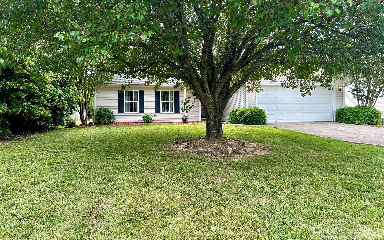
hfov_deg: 66.5
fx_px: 293
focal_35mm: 28
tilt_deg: +1.4
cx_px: 190
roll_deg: -0.1
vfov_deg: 44.5
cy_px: 116
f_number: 1.5
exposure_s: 1/404
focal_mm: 5.7
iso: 50
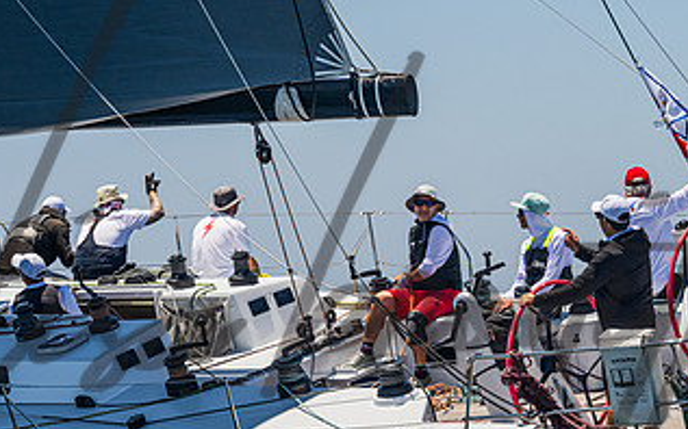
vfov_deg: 5.6
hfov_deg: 8.9
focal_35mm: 235
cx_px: 445
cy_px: 298
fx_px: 4406
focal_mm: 125
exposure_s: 1/2500
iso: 500
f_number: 8
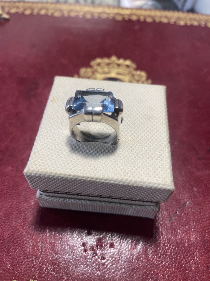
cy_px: 140
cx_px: 105
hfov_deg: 53.1
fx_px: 210
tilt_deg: -56.2
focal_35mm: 26
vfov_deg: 67.3
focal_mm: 4.2
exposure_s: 1/100
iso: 80
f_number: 1.6
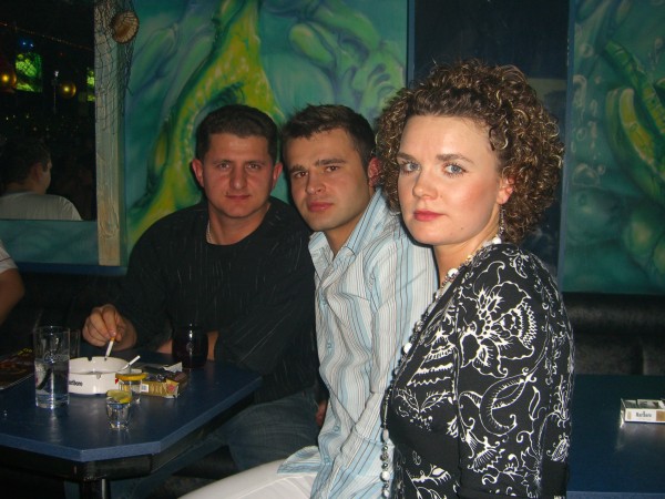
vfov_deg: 37.7
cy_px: 250
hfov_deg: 49.0
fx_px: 730
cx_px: 332
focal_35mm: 38
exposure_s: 1/60
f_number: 2.8
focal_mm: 7.9
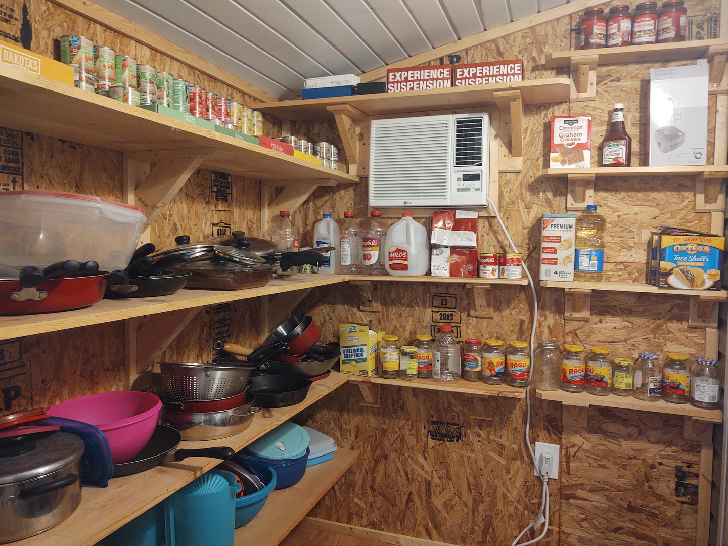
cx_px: 364
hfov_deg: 65.3
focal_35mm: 27
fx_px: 568
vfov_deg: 51.4
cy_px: 273
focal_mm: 4.75
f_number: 1.7
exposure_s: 1/30
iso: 322
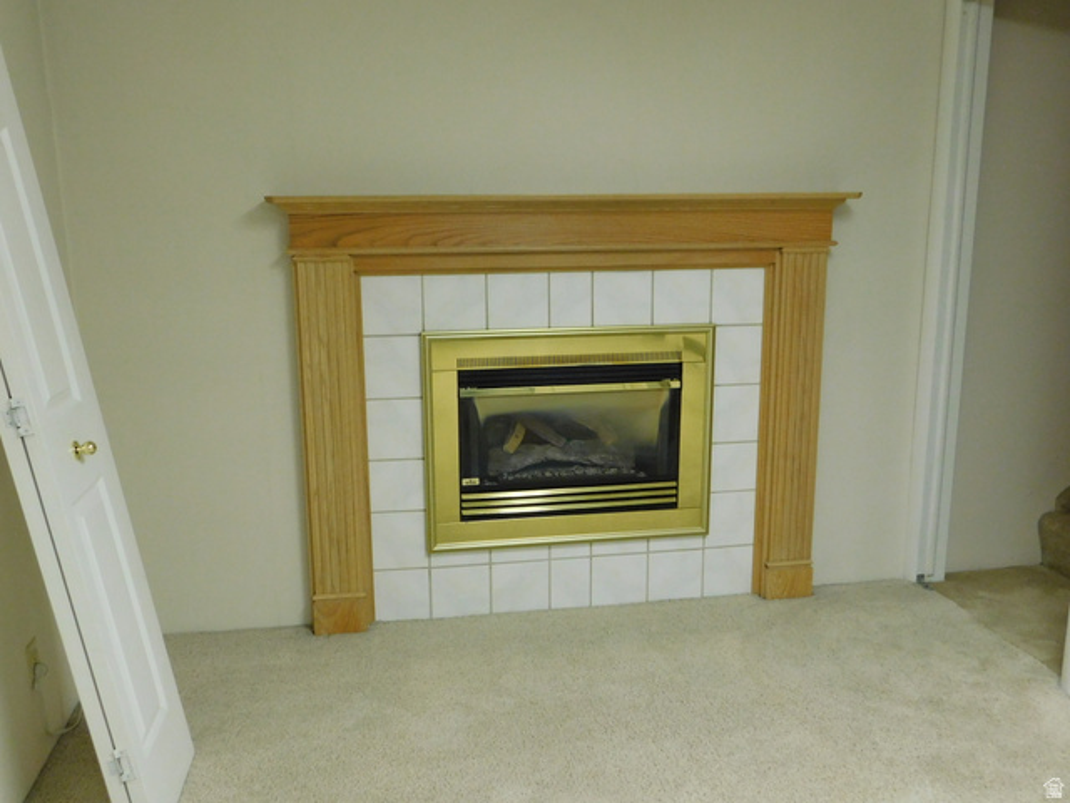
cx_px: 535
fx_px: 927
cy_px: 402
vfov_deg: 46.8
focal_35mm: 30
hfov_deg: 60.0
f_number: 3.2
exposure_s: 1/25
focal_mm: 5.3
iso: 400
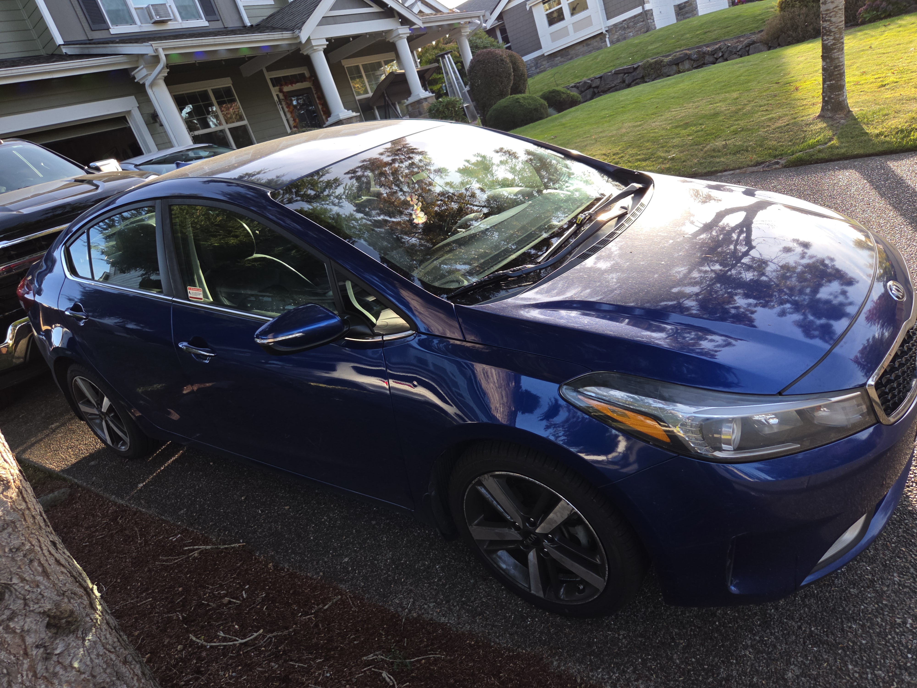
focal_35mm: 23
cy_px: 344
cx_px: 458
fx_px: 609
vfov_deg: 58.9
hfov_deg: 73.9
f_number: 1.8
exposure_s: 1/169
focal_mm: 5.4
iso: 25
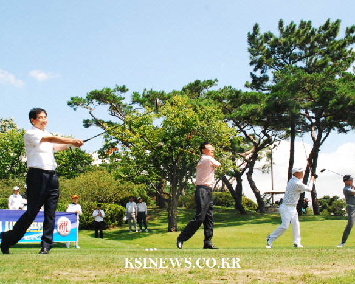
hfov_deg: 42.0
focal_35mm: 44
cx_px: 182
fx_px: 462
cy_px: 142
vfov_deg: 34.1
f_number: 11
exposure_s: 1/1250
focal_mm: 26
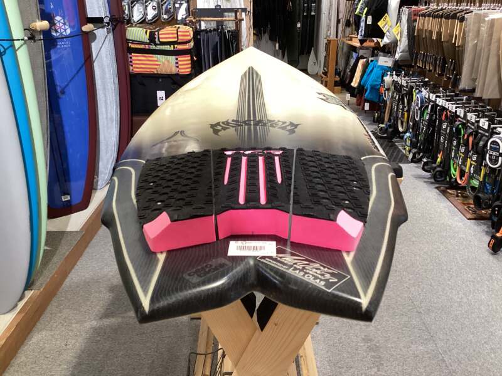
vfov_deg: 45.4
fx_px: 450
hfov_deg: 58.4
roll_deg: -0.1
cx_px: 251
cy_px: 188
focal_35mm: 31
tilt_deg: -22.7
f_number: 2.4
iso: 200
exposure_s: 1/60
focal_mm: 3.3
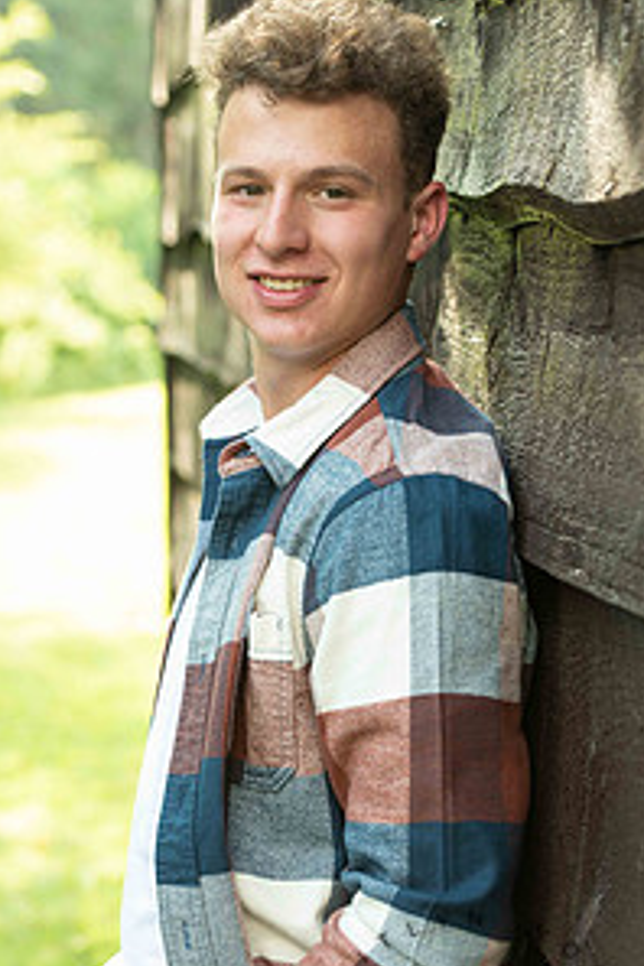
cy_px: 563
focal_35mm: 106
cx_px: 273
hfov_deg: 12.9
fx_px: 2844
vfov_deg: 19.3
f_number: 4
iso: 400
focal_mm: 70
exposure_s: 1/200
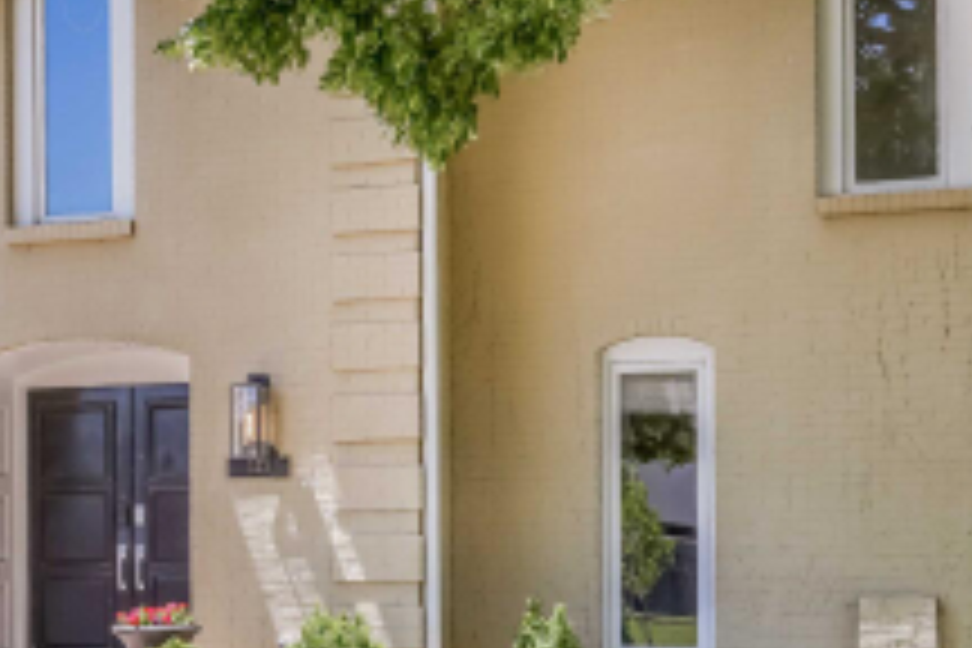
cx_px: 99
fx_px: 1971
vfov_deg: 18.4
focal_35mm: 73
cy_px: 562
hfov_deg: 26.8
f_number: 10
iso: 160
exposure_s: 1/80
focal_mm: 21
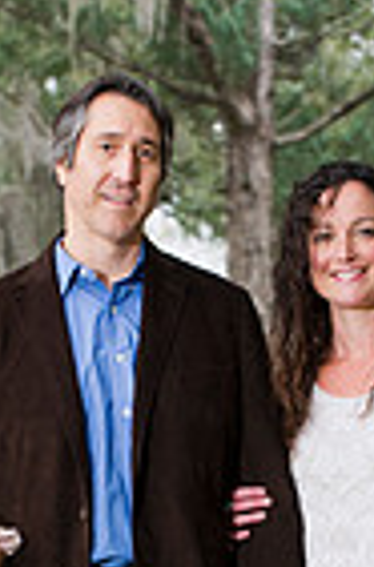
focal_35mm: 336
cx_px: 239
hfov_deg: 4.1
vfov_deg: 6.1
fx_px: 5275
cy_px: 595
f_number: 5.6
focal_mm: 105
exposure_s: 1/125
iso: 640
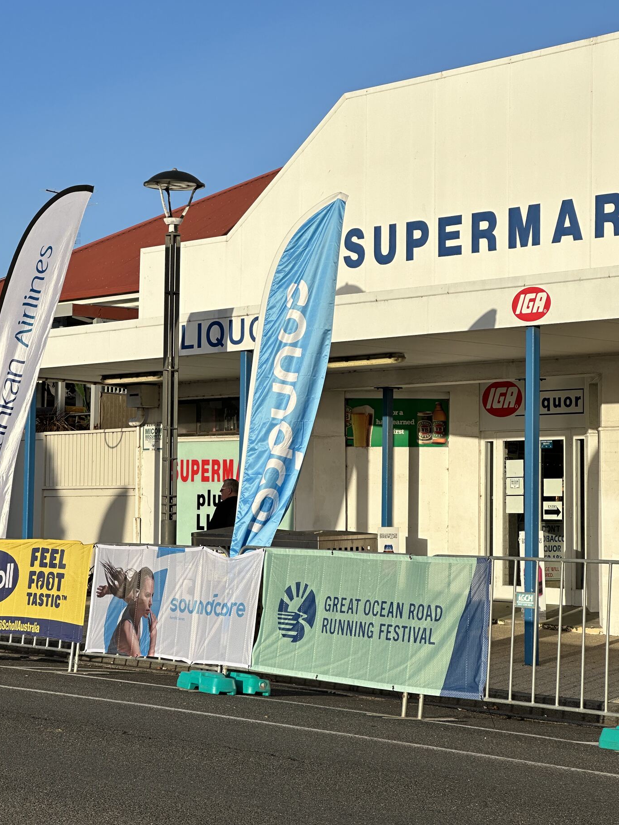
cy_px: 384
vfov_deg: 23.3
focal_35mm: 84
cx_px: 296
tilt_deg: +4.9
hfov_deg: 17.6
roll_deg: -1.1
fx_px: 2003
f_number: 2.8
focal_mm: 9
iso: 32
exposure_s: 1/1043
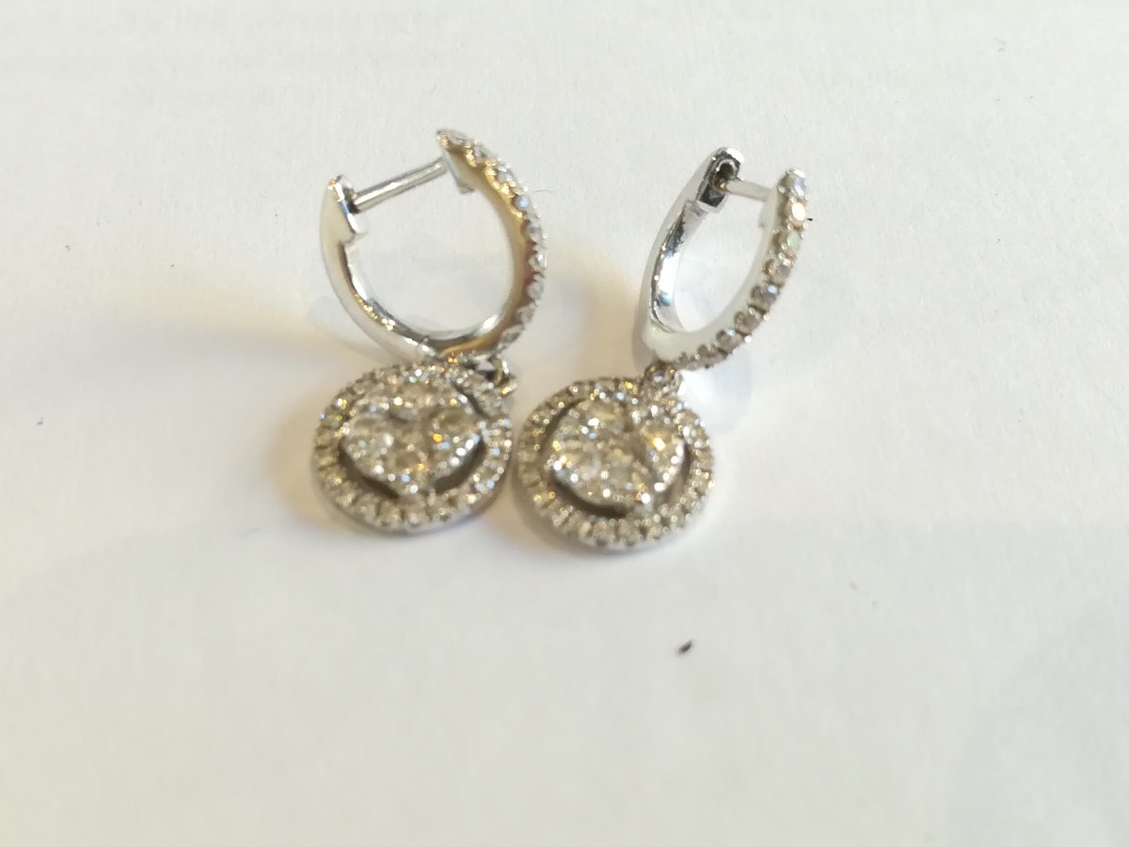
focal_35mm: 49
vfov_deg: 29.7
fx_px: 1598
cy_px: 424
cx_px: 564
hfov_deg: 38.9
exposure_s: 1/30
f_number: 2.2
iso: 100
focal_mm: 3.83
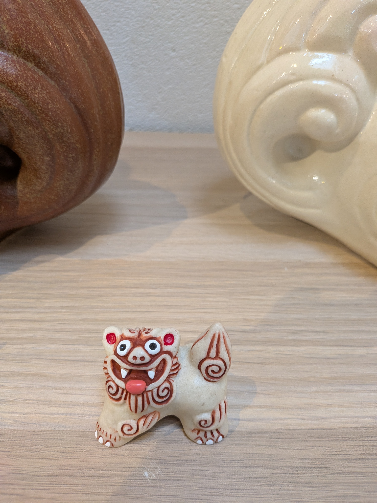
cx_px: 188
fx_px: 349
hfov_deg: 56.8
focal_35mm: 24
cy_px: 252
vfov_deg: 71.6
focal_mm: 4.53
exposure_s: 1/120
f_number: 1.7
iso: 287
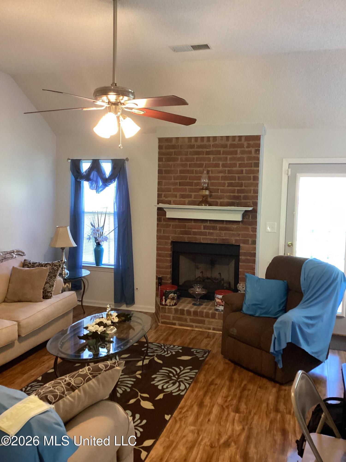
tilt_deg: -5.8
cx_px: 173
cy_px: 231
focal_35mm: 31
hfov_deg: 45.4
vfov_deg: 58.4
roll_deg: -1.4
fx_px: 413
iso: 320
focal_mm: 3.3
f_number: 2.4
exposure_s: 1/40
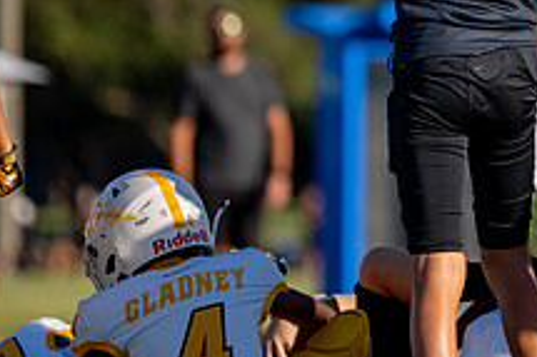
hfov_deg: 3.5
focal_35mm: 588
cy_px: -40
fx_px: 8764
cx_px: 531
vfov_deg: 2.3
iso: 160
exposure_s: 1/3200
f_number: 2.8
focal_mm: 200
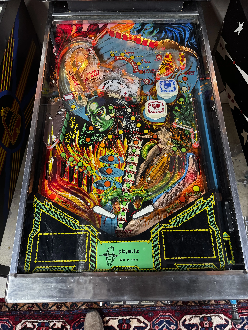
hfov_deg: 56.8
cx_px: 124
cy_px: 165
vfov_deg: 71.6
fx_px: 229
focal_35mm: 24
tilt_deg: -60.9
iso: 640
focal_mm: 6.76
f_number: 1.78
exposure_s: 1/60
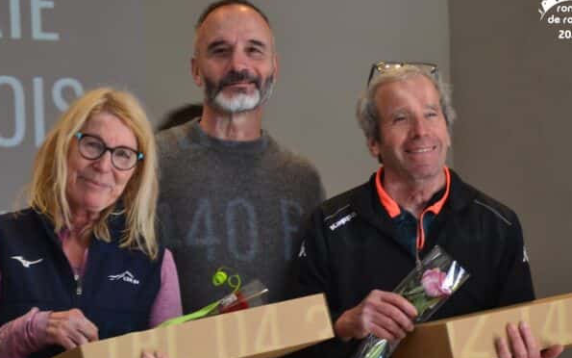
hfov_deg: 12.5
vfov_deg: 7.8
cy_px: 198
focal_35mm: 168
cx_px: 254
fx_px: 2614
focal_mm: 85
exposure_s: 1/40
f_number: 5.6
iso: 800
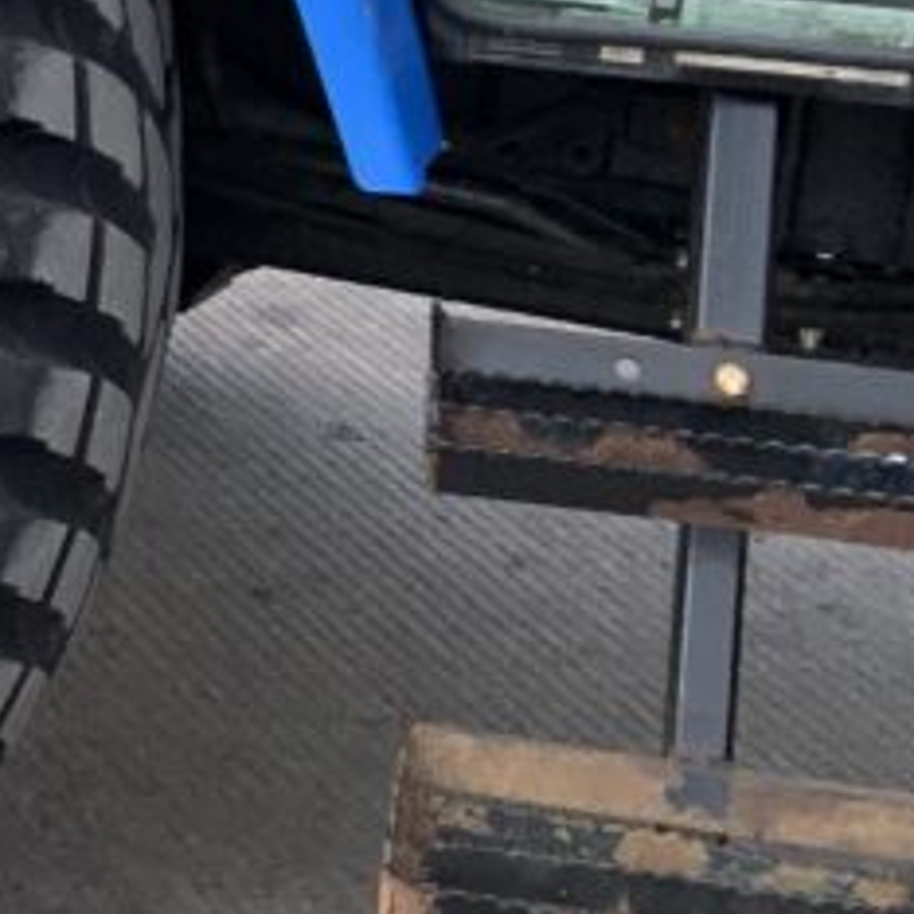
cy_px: -47
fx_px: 3346
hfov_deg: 13.6
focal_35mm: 112
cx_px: -840
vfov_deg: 15.2
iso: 16
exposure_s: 1/855
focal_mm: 3
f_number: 1.8
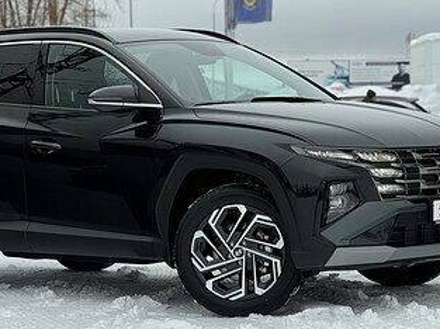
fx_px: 1714
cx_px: 167
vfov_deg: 11.0
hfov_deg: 14.6
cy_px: 160
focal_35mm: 135
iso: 25
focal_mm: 9
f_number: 2.8
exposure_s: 1/171
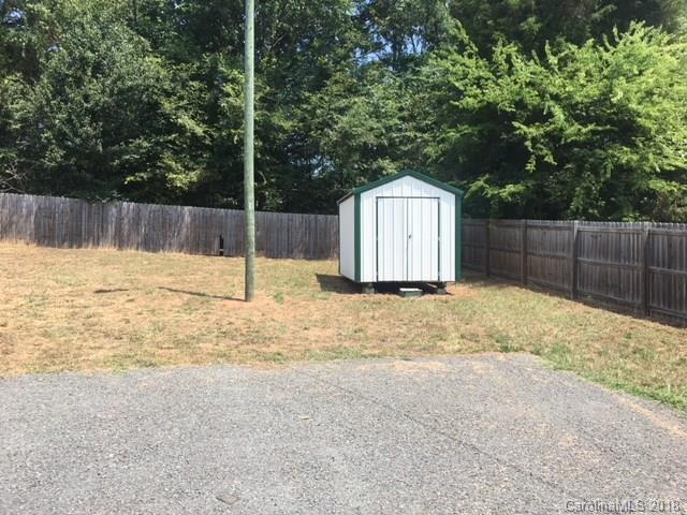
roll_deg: +0.8
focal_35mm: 29
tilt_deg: +1.0
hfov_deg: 61.7
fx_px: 576
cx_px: 344
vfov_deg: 48.2
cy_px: 258
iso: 25
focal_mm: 4.15
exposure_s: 1/635
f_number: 2.2
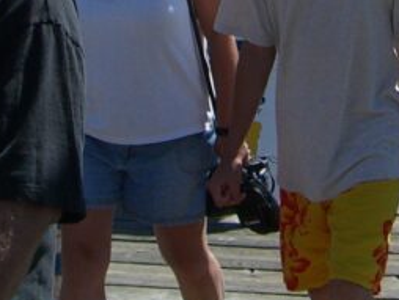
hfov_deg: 12.9
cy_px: -254
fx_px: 1765
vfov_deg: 9.2
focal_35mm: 153
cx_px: 287
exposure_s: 1/640
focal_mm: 6.2
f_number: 4.3
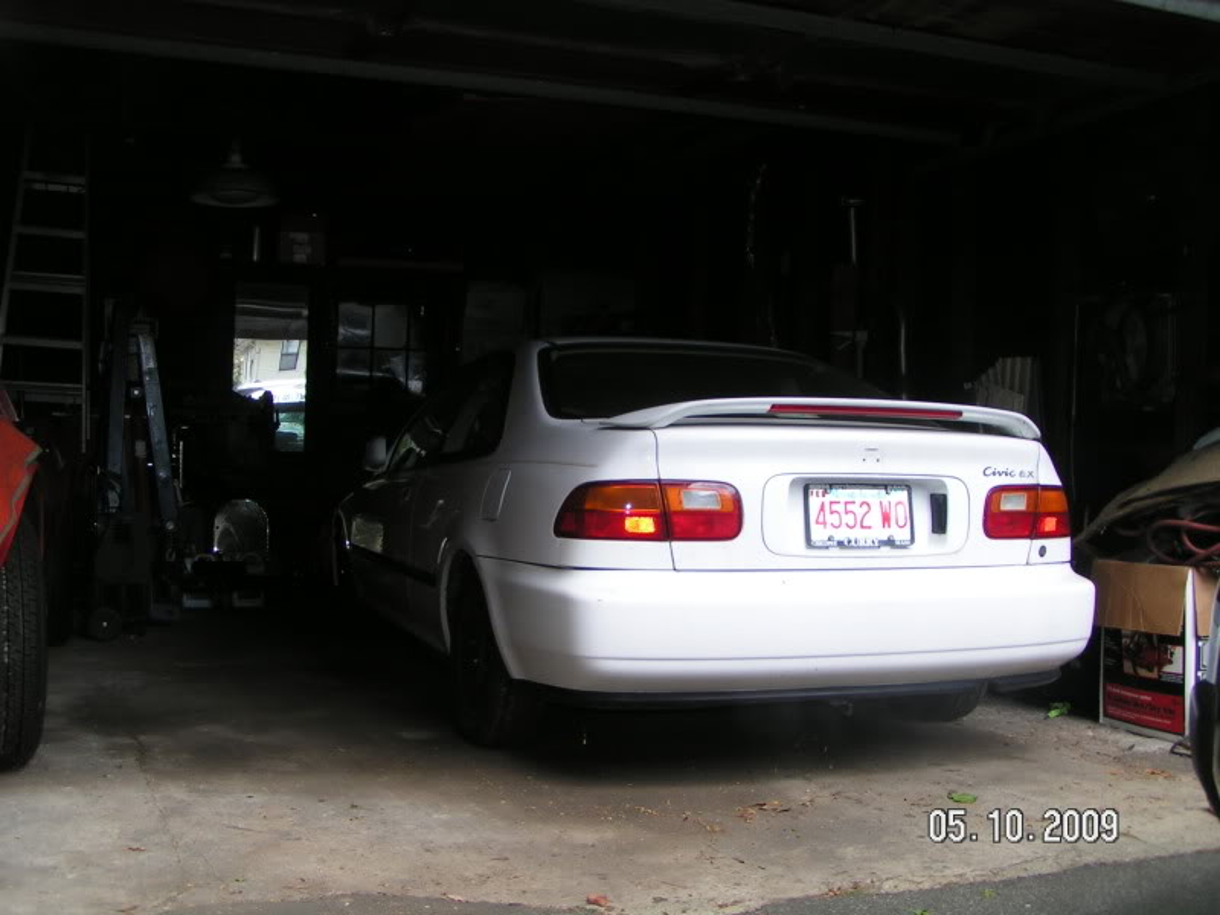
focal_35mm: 38
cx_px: 610
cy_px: 458
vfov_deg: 37.7
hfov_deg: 49.0
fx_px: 1339
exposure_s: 1/100
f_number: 4.5
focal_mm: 5.8
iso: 50
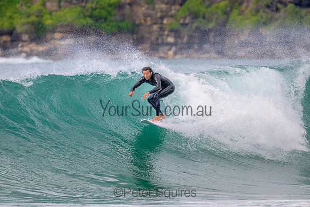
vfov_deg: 1.7
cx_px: 155
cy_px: 104
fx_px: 6890
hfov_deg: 2.6
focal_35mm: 800
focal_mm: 800
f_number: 11
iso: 2500
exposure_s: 1/2000
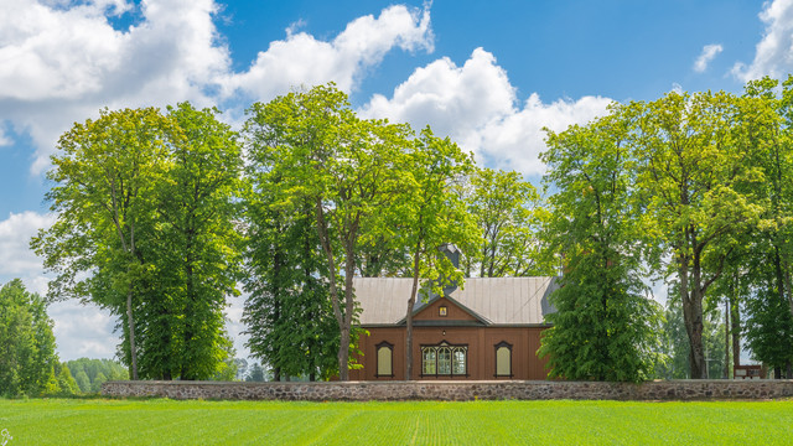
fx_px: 1413
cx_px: 392
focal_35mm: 67
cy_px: 277
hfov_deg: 31.4
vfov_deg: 17.9
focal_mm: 30
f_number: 6.3
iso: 100
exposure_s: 1/640
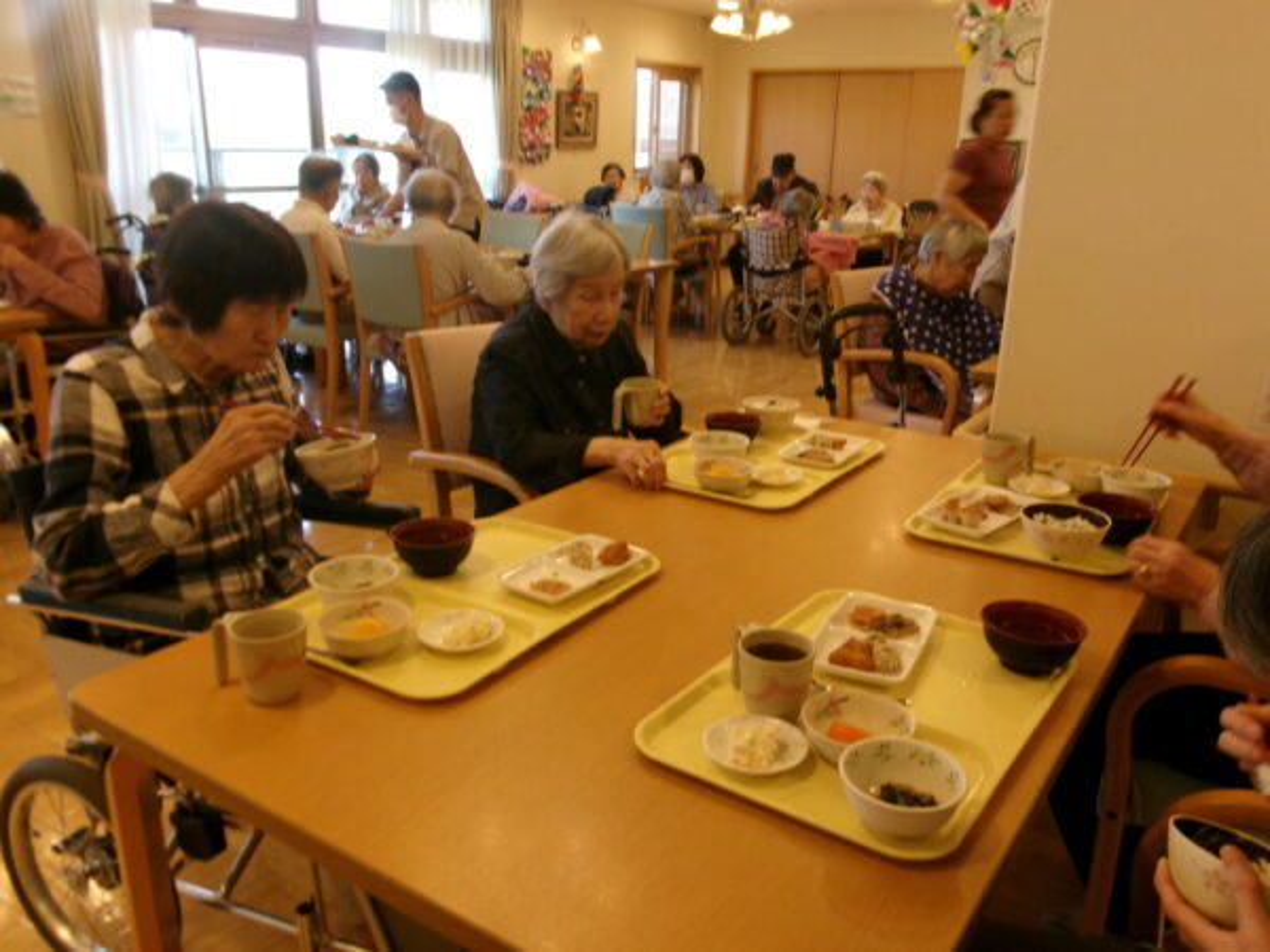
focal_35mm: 28
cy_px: 476
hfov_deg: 63.4
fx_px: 1027
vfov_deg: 49.7
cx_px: 635
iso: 160
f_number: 3.9
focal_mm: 5.1
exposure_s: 1/34
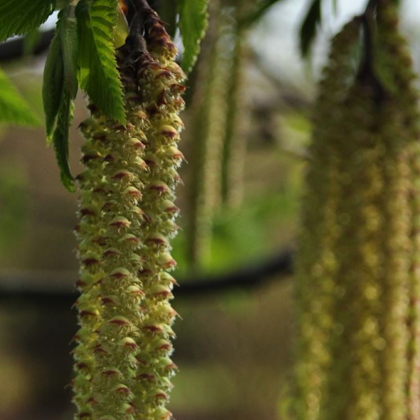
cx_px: 100
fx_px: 2210
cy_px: 337
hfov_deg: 10.8
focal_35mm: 161
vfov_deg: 10.8
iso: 200
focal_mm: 40
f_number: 5.6
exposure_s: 1/800
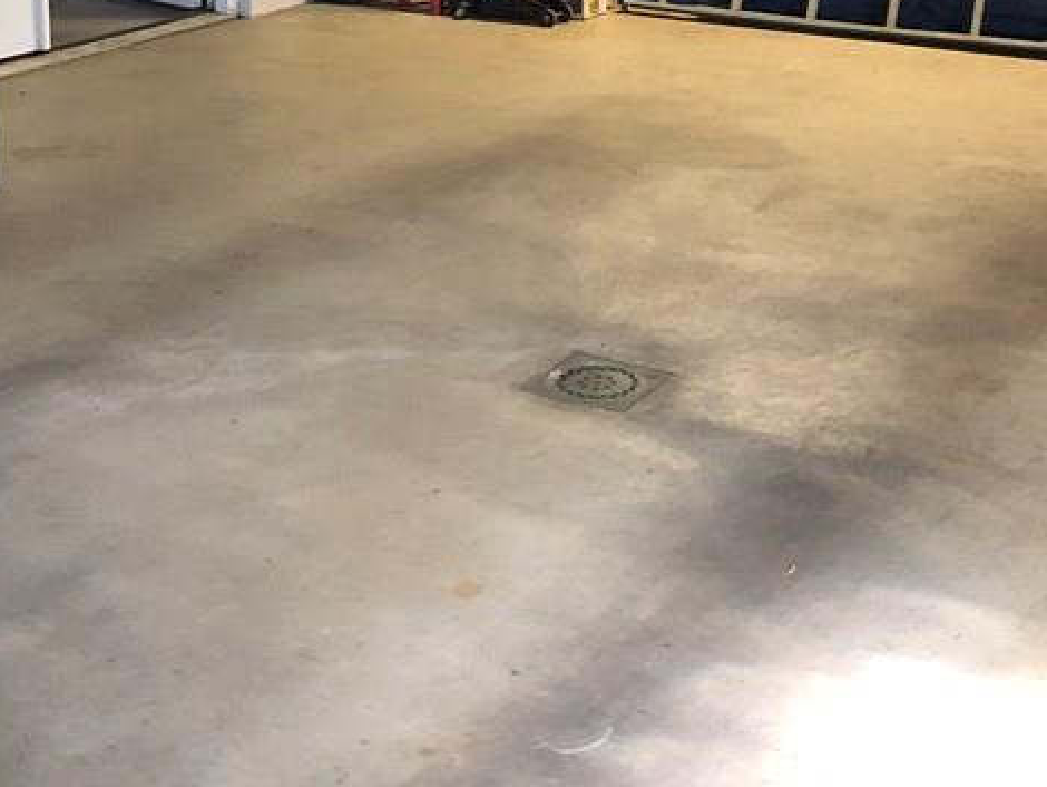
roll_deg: +0.5
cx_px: 477
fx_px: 1846
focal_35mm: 61
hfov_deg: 31.6
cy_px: -51
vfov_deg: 22.8
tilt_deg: -8.3
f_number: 1.8
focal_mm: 3.99
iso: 100
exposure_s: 1/13
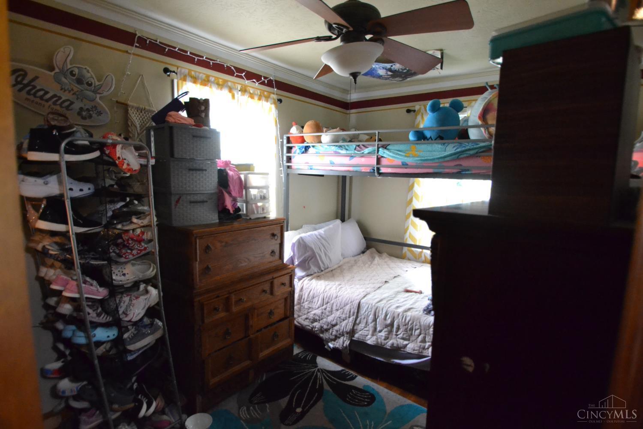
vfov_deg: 67.4
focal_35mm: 18
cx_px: 322
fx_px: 321
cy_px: 214
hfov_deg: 90.0
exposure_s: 1/30
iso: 3200
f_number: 3.8
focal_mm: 12
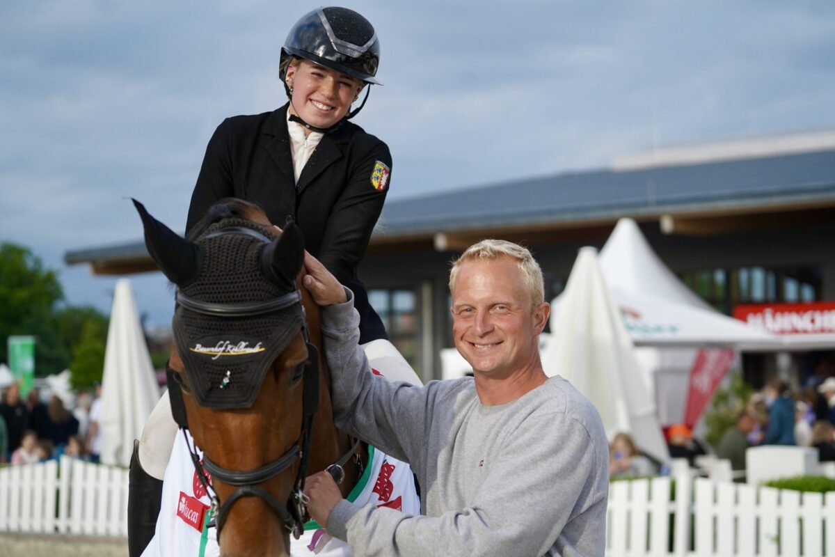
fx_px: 2087
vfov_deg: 15.2
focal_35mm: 90
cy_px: 278
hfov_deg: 22.6
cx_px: 418
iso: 640
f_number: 4
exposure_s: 1/2000
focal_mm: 90
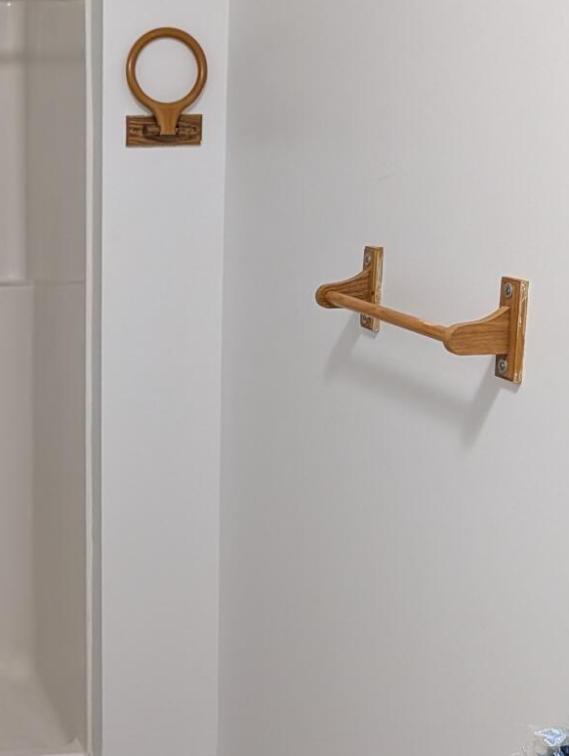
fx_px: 1355
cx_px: -19
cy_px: 418
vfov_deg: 31.1
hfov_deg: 22.7
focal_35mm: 62
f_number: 1.68
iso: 535
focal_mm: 6.9
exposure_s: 1/120
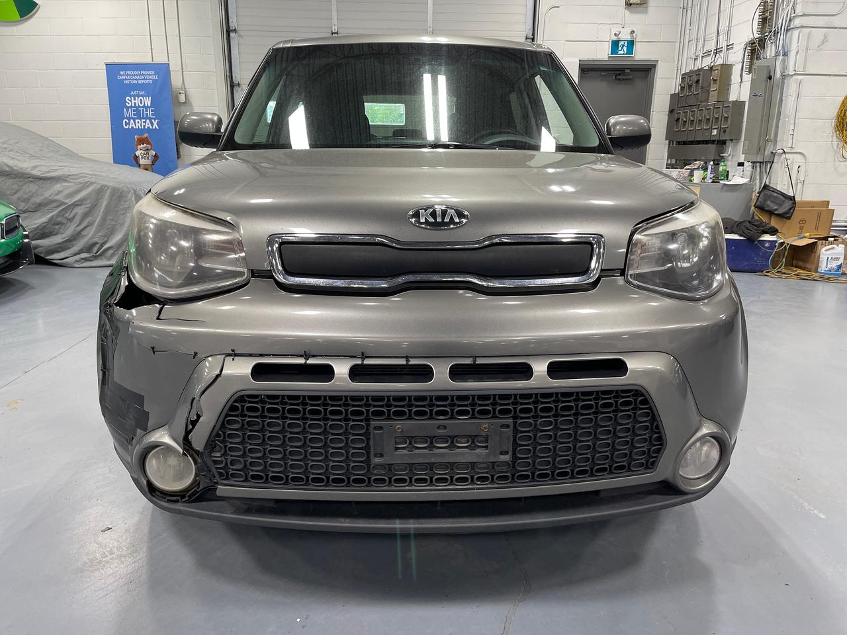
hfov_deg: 69.4
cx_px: 424
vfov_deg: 54.9
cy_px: 318
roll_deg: -1.7
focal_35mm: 25
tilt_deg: -15.3
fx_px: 612
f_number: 1.6
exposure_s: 1/120
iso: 125
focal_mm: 5.1
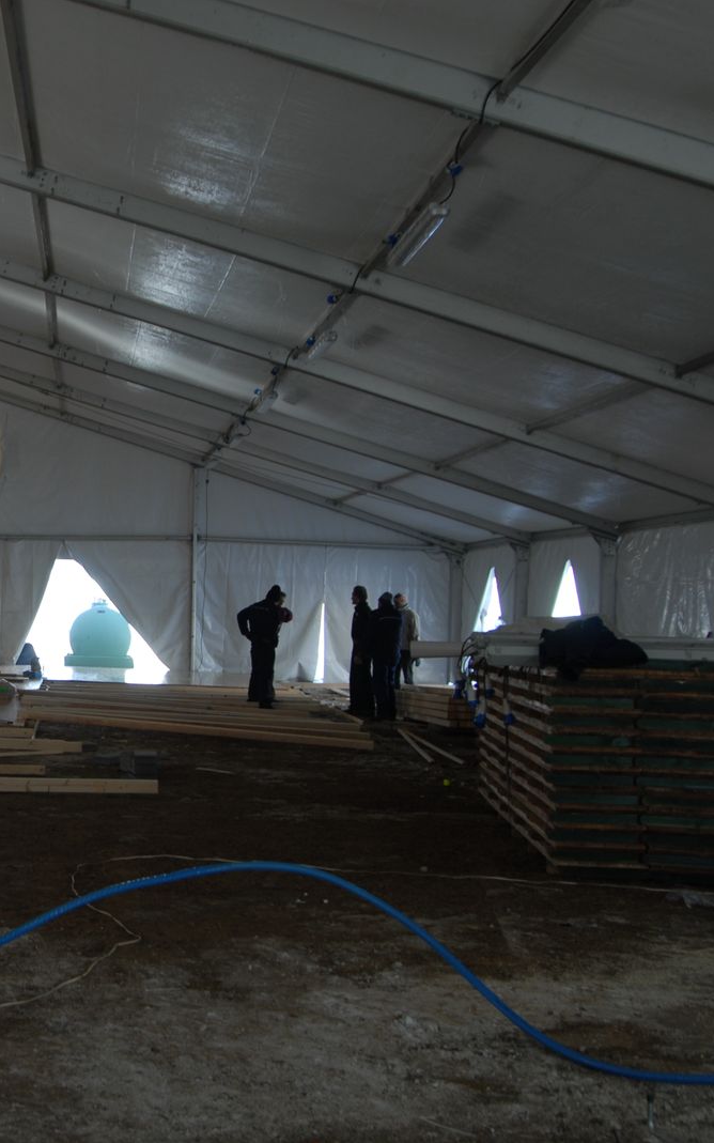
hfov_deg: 22.1
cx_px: -104
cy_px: 572
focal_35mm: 55
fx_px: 1713
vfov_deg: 36.9
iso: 125
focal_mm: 24
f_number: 4.5
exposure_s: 1/80
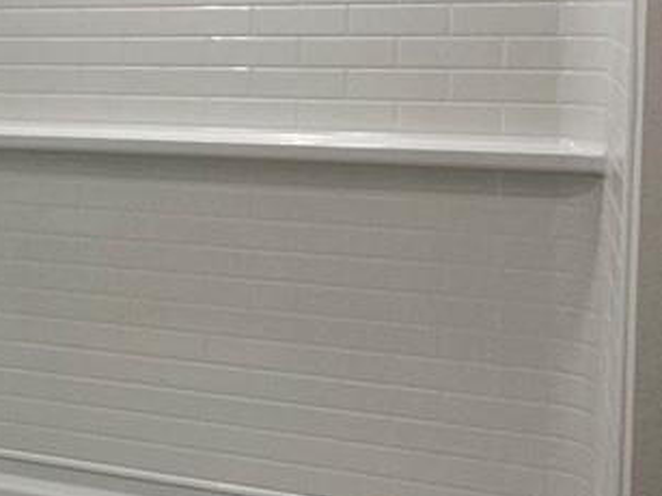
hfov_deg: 23.0
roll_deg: +0.8
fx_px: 1396
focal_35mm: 73
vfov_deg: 19.9
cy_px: 97
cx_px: -254
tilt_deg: -4.3
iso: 100
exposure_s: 1/120
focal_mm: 2.22
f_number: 2.2
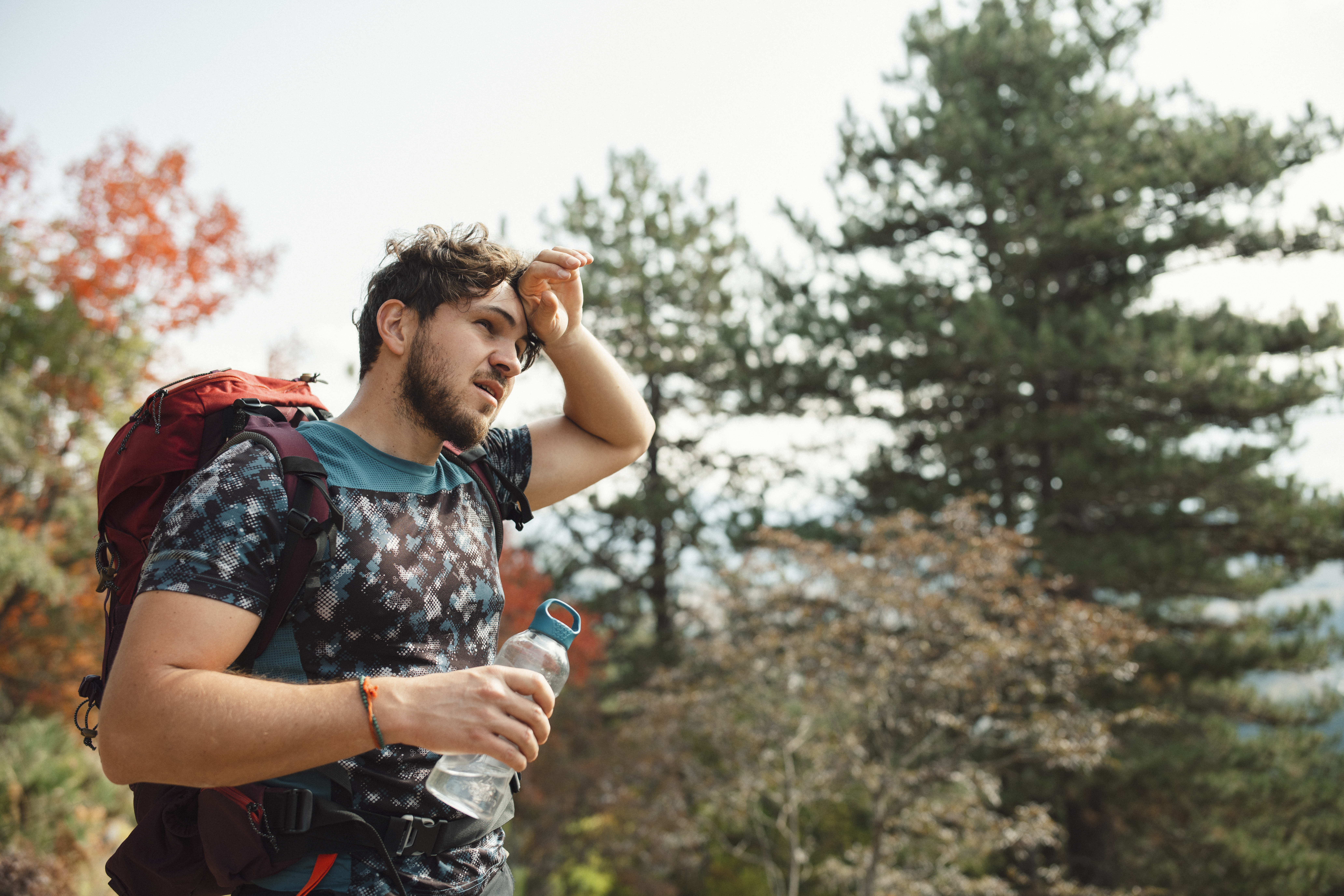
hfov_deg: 54.4
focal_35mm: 35
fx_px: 1307
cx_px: 672
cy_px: 448
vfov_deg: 37.9
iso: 100
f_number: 2.2
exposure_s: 1/1000
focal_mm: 35
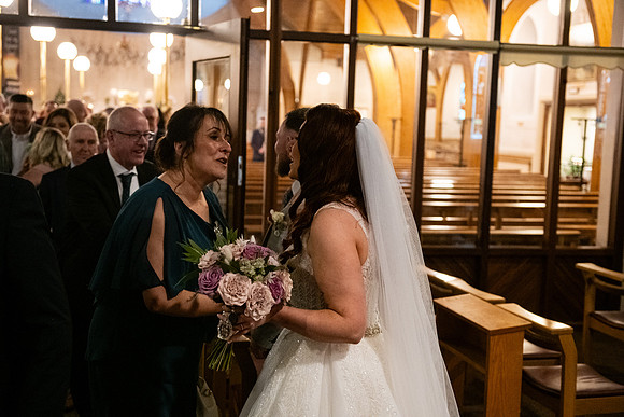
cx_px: 312
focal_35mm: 48
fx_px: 832
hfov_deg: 41.1
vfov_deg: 28.1
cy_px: 208
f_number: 3.5
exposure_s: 1/160
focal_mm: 48
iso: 2500
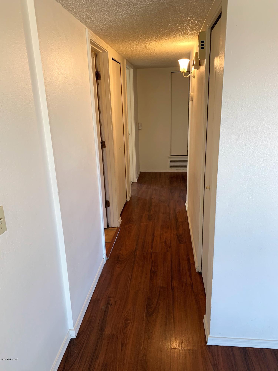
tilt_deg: -16.1
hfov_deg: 53.1
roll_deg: +1.5
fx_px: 278
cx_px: 139
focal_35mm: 26
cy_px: 186
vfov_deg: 67.3
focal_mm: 4.25
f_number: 1.8
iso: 125
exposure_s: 1/60
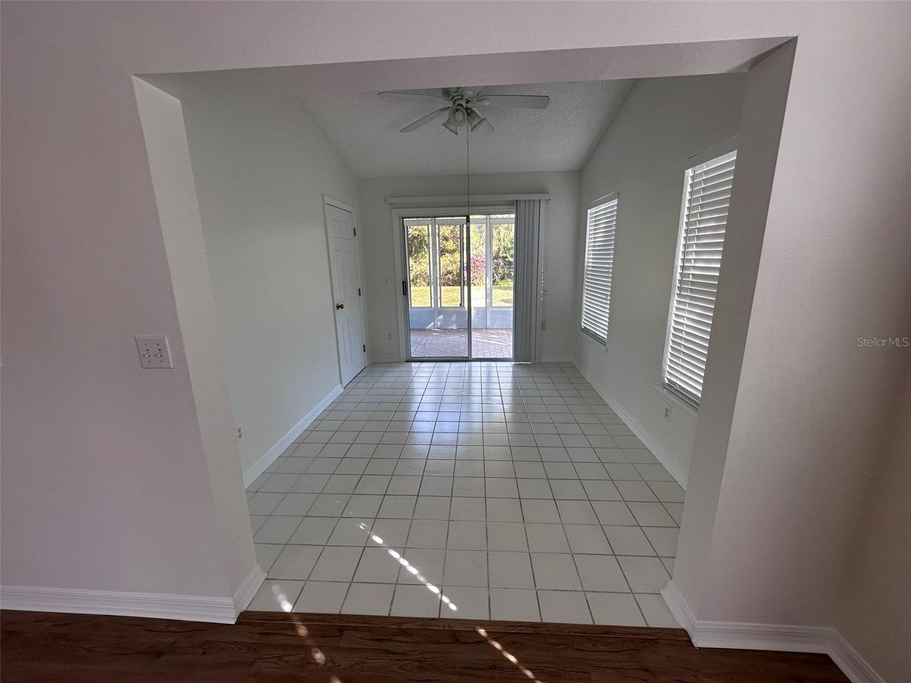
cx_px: 456
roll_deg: +0.8
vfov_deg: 85.7
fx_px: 368
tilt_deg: -11.6
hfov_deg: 102.1
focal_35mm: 14
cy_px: 342
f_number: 2.2
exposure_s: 1/120
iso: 125
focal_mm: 2.22
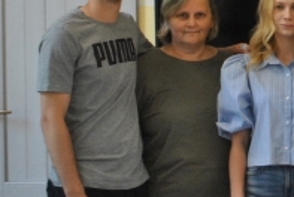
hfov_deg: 10.5
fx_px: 1528
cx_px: 467
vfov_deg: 7.3
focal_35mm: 187
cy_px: -50
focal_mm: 35
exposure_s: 1/100
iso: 800
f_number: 5
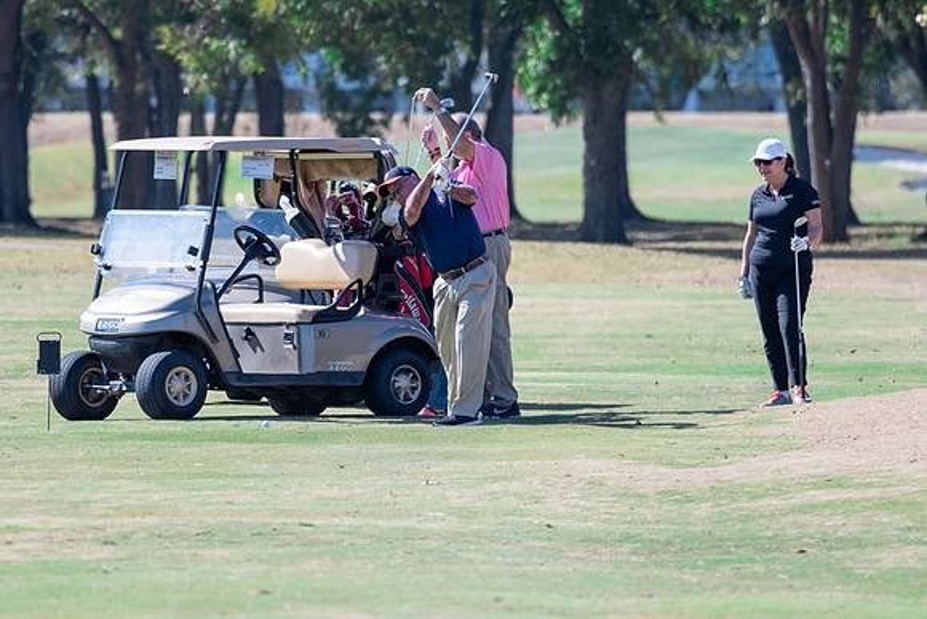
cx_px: 464
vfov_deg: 2.7
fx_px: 13135
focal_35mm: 510
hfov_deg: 4.0
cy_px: 310
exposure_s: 1/1000
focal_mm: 340
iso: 400
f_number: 5.6
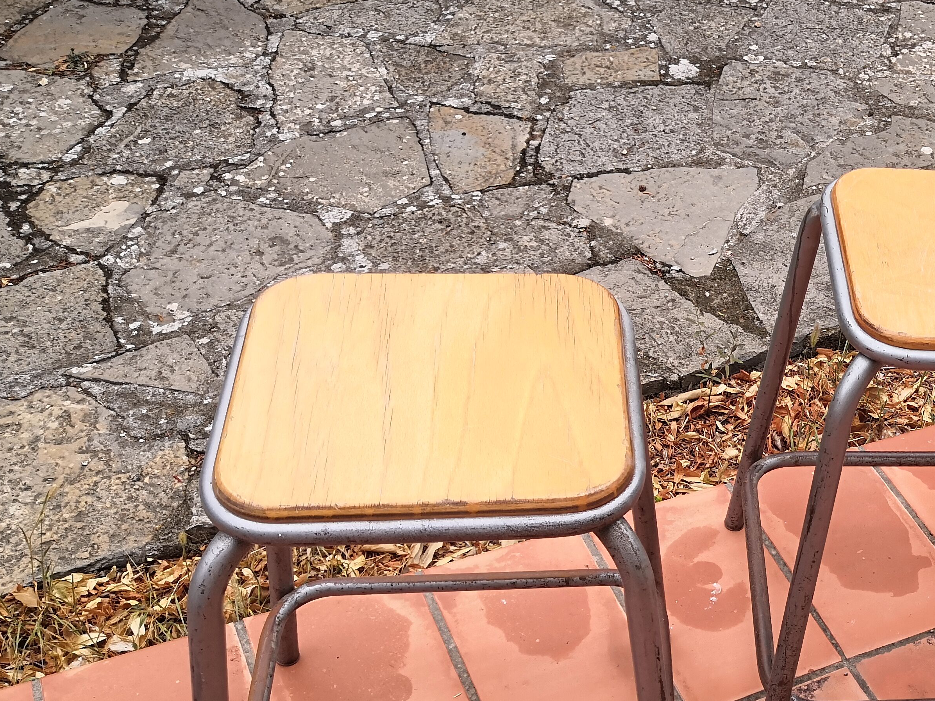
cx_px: 889
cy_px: 465
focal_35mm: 52
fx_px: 1404
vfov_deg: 27.9
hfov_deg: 34.2
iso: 50
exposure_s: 1/402
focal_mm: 3.95
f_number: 1.8
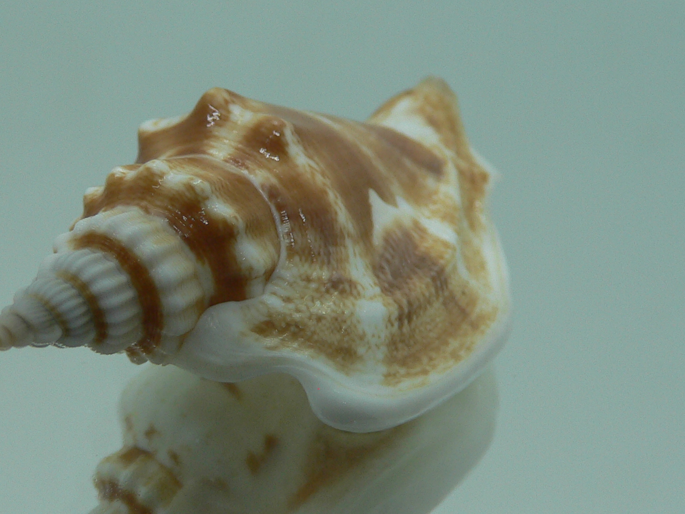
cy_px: 309
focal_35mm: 55
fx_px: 1088
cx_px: 258
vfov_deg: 26.5
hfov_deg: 34.8
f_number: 2.8
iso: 80
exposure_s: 1/60
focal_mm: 4.6
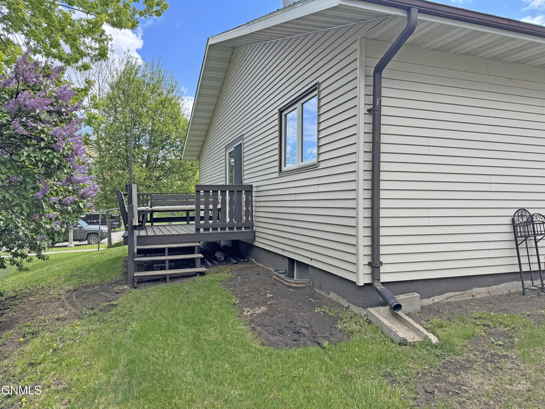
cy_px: 204
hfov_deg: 71.6
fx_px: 378
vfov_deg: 56.8
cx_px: 272
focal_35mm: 24
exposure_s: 1/1215
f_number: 1.78
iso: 80
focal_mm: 6.76
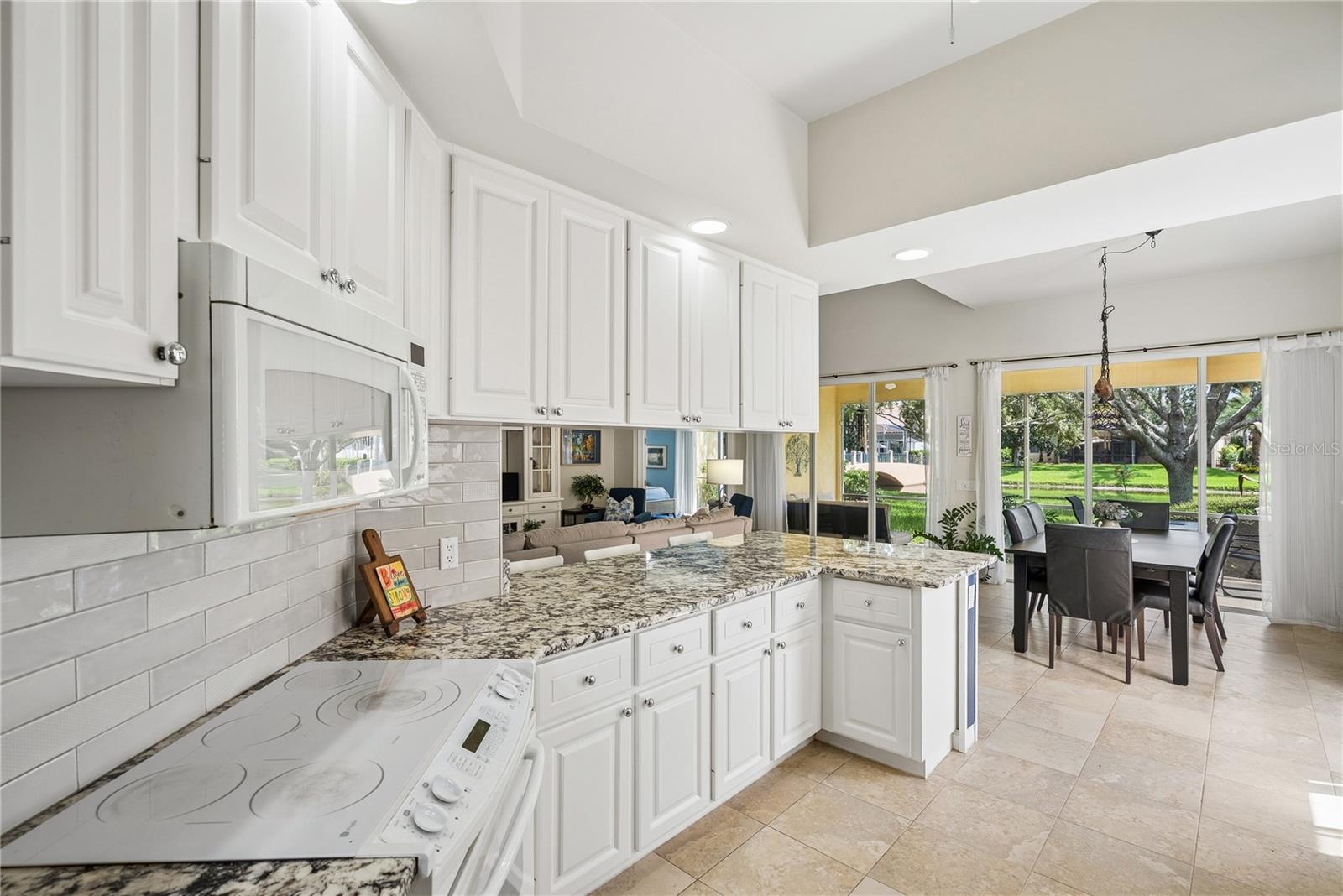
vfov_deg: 73.8
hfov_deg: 96.7
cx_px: 672
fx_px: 597
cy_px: 448
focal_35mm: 16
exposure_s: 1/50
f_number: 8
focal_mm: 16
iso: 400
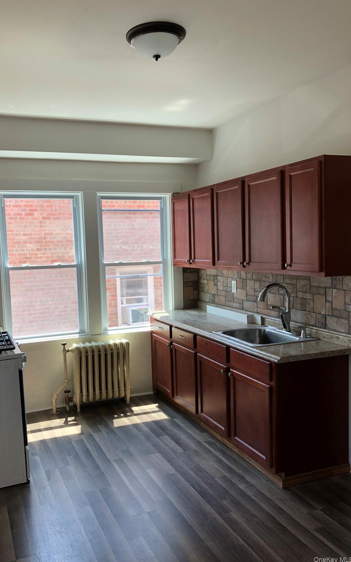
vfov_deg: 62.9
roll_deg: +1.9
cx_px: 143
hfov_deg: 41.7
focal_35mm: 30
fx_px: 459
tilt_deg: -4.6
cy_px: 281
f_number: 1.8
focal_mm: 3.99
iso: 50
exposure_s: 1/120
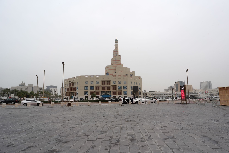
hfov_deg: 73.7
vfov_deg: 53.1
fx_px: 153
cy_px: 76
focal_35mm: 24
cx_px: 114
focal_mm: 24
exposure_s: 1/100
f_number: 18
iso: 400
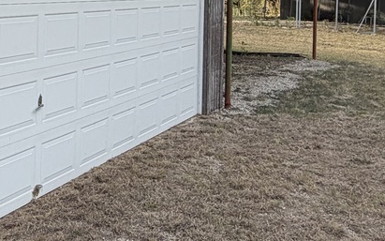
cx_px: 89
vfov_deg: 23.6
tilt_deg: +0.4
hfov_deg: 37.7
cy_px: -14
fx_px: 546
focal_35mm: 52
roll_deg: -1.7
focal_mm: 2.22
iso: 50
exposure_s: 1/335
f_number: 2.2
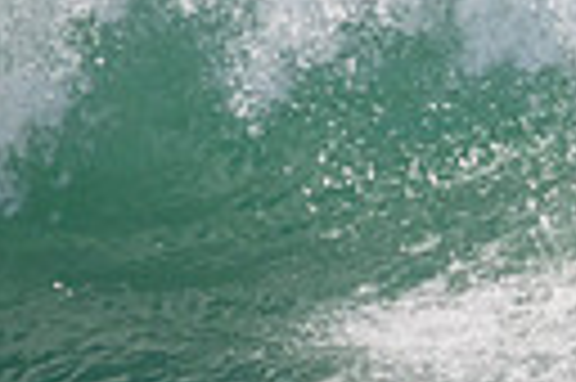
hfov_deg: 0.6
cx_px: 1071
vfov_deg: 0.4
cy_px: 29
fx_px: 57910
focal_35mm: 3624
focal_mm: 800
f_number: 11
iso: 1250
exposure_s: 1/2000
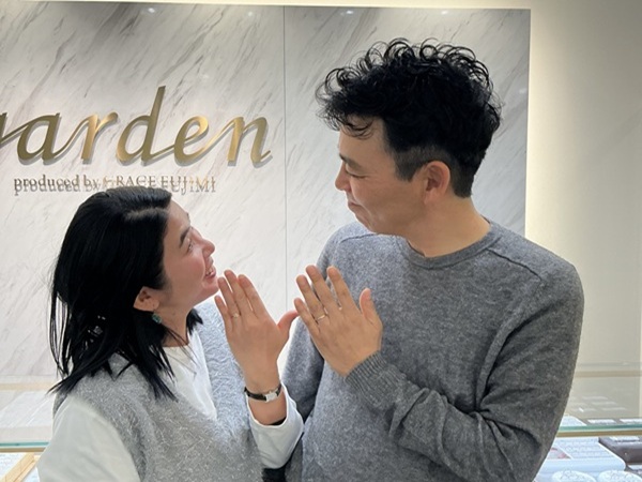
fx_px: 538
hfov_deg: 61.7
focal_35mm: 29
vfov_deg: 48.2
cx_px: 321
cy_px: 241
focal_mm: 3
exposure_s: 1/120
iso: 32
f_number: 1.8
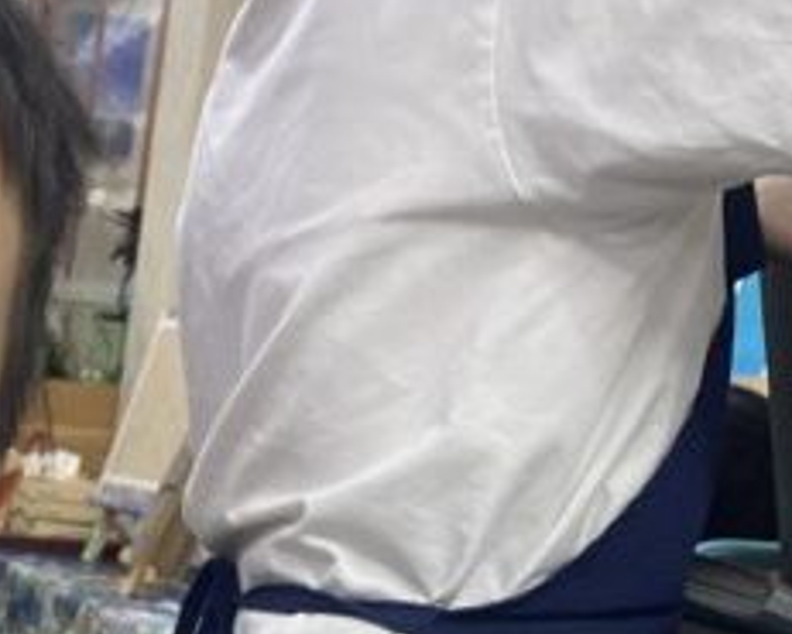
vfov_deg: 12.3
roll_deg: -5.2
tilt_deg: -19.6
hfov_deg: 16.2
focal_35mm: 110
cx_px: -336
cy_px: 1289
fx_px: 2580
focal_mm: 4.25
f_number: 1.8
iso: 125
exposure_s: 1/100
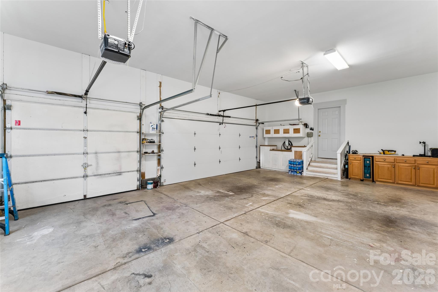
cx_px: 219
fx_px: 170
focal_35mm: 14
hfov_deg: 104.3
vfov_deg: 81.2
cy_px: 146
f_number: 13
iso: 400
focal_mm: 14
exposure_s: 1/1.67
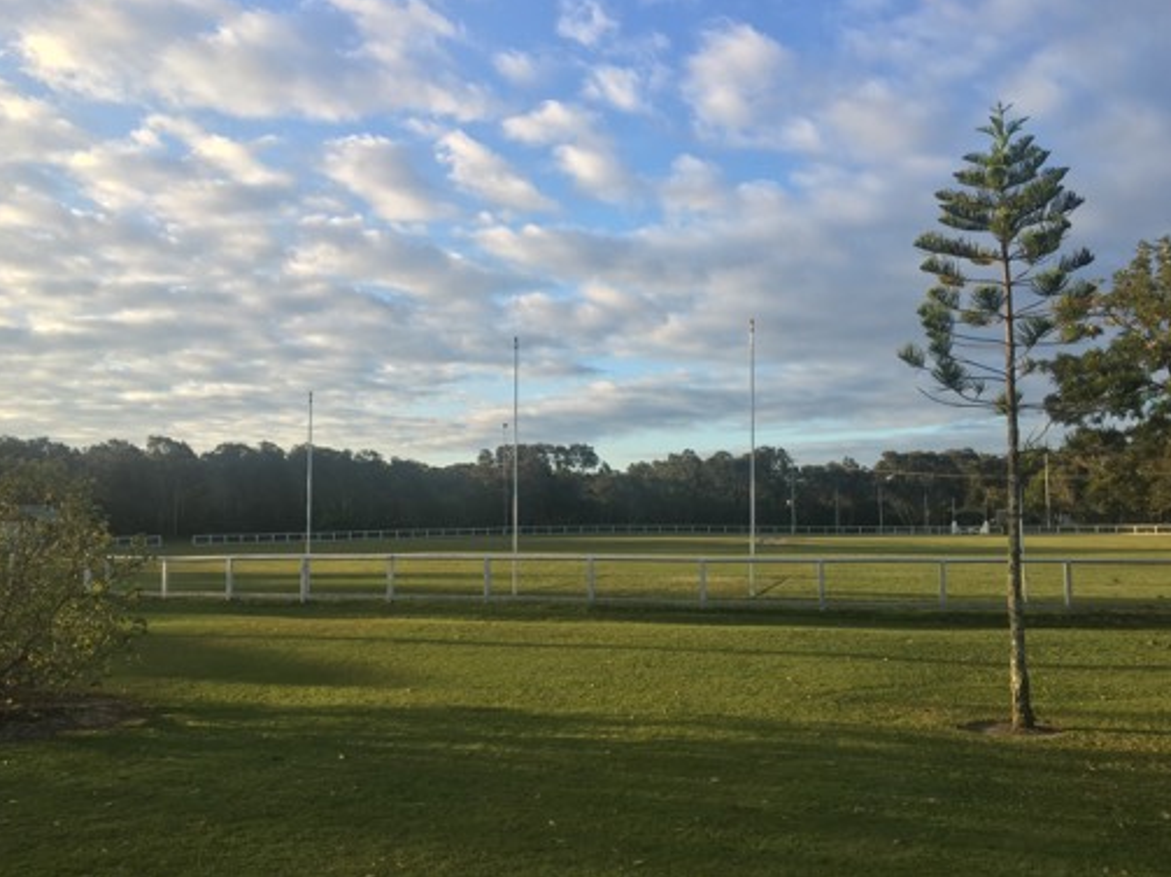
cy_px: 430
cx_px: 587
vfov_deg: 46.8
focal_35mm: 30
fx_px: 1015
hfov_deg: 60.0
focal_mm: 4.15
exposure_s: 1/746
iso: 32
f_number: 2.2
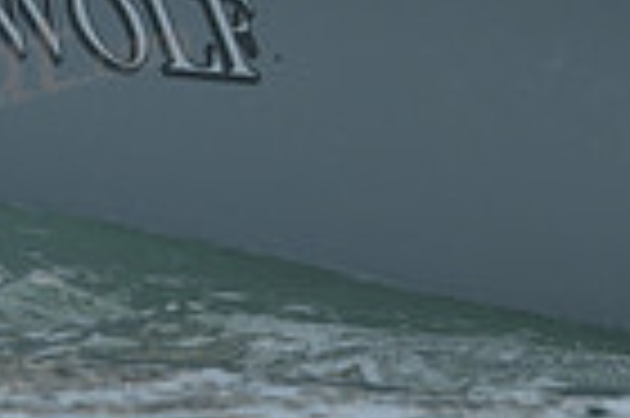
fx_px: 14473
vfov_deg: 1.7
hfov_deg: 2.5
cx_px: 428
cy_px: -191
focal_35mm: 828
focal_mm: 200
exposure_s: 1/1000
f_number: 7.1
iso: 280
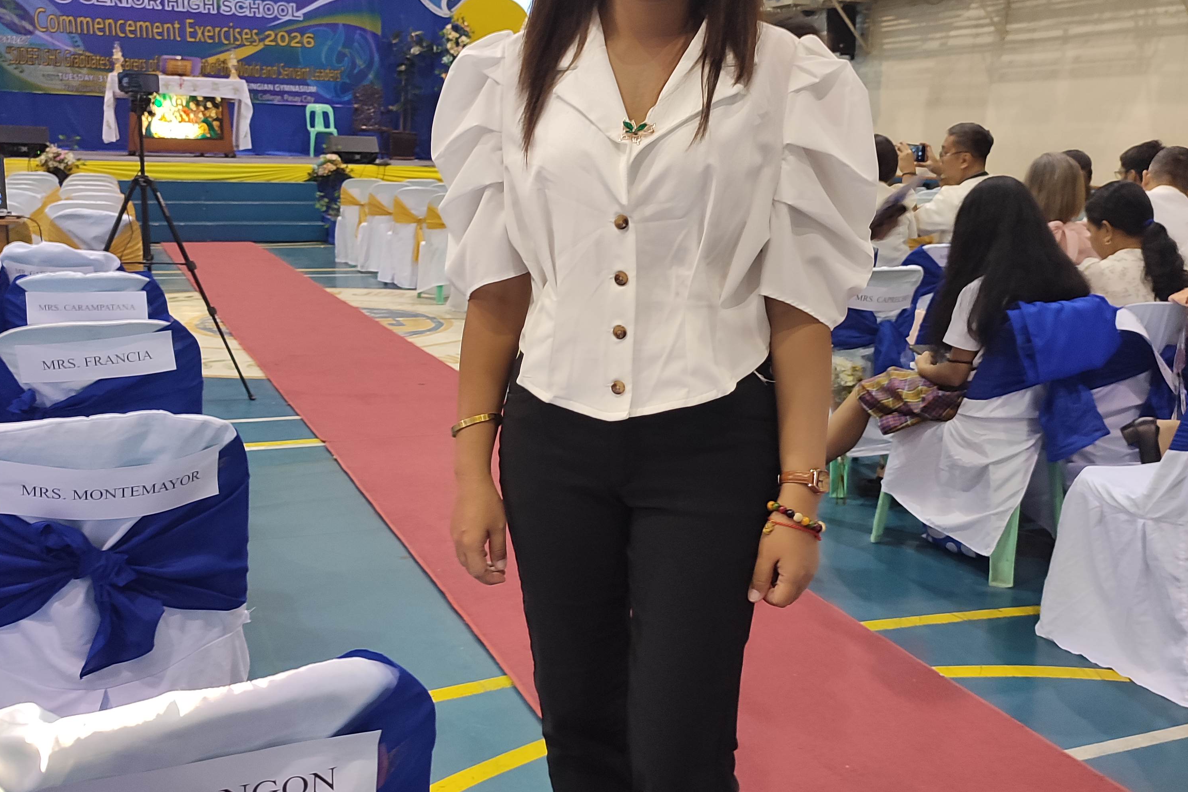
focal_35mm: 35
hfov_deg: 54.4
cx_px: 589
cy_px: 389
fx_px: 1155
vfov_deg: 37.8
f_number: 1.9
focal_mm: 6.04
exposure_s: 1/20
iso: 525
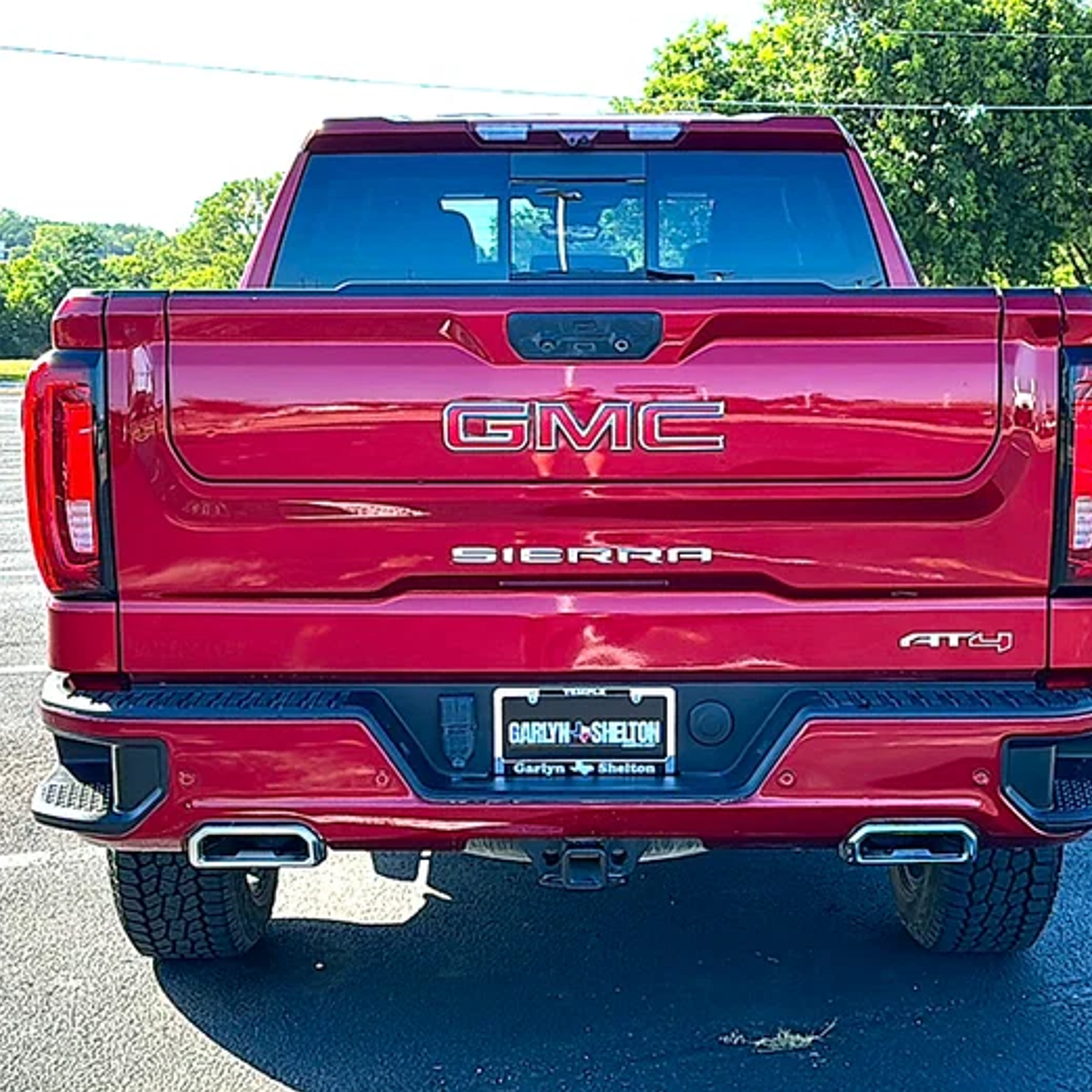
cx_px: 592
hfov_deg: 37.5
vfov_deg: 37.6
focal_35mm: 45
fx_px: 1606
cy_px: 545
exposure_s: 1/1147
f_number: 1.78
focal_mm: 6.86
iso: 80
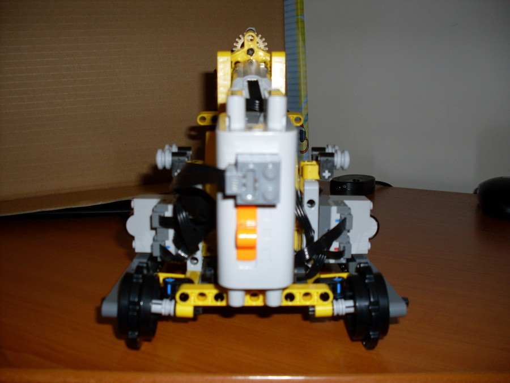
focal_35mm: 38
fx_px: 560
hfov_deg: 49.0
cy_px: 192
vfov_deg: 37.7
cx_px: 255
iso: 100
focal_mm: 6.3
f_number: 2.8
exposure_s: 1/45
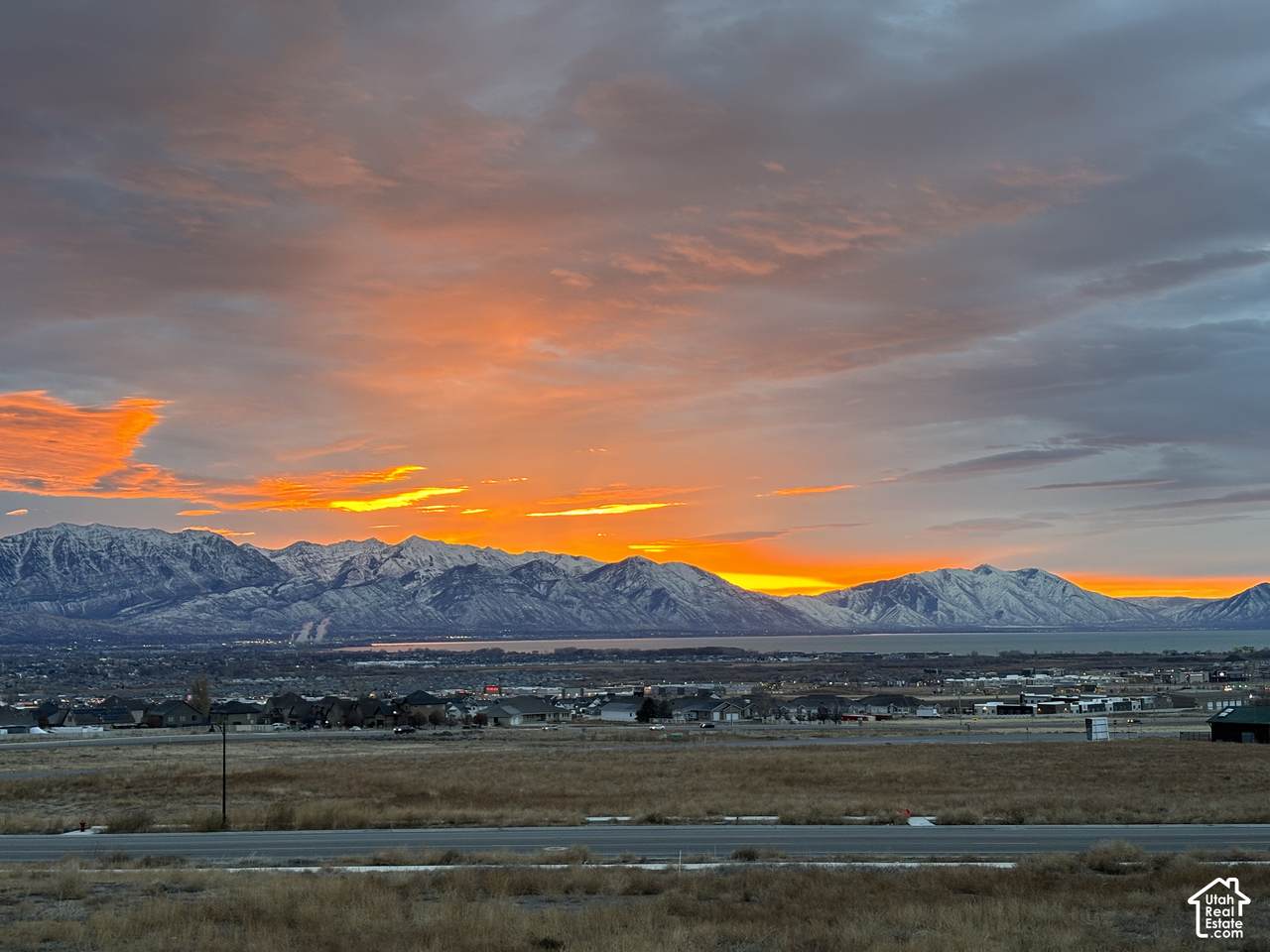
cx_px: 635
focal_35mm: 52
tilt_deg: +3.8
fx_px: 1908
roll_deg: +0.5
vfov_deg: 28.0
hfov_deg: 36.8
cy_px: 476
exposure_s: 1/60
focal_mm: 5.96
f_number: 1.6
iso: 50
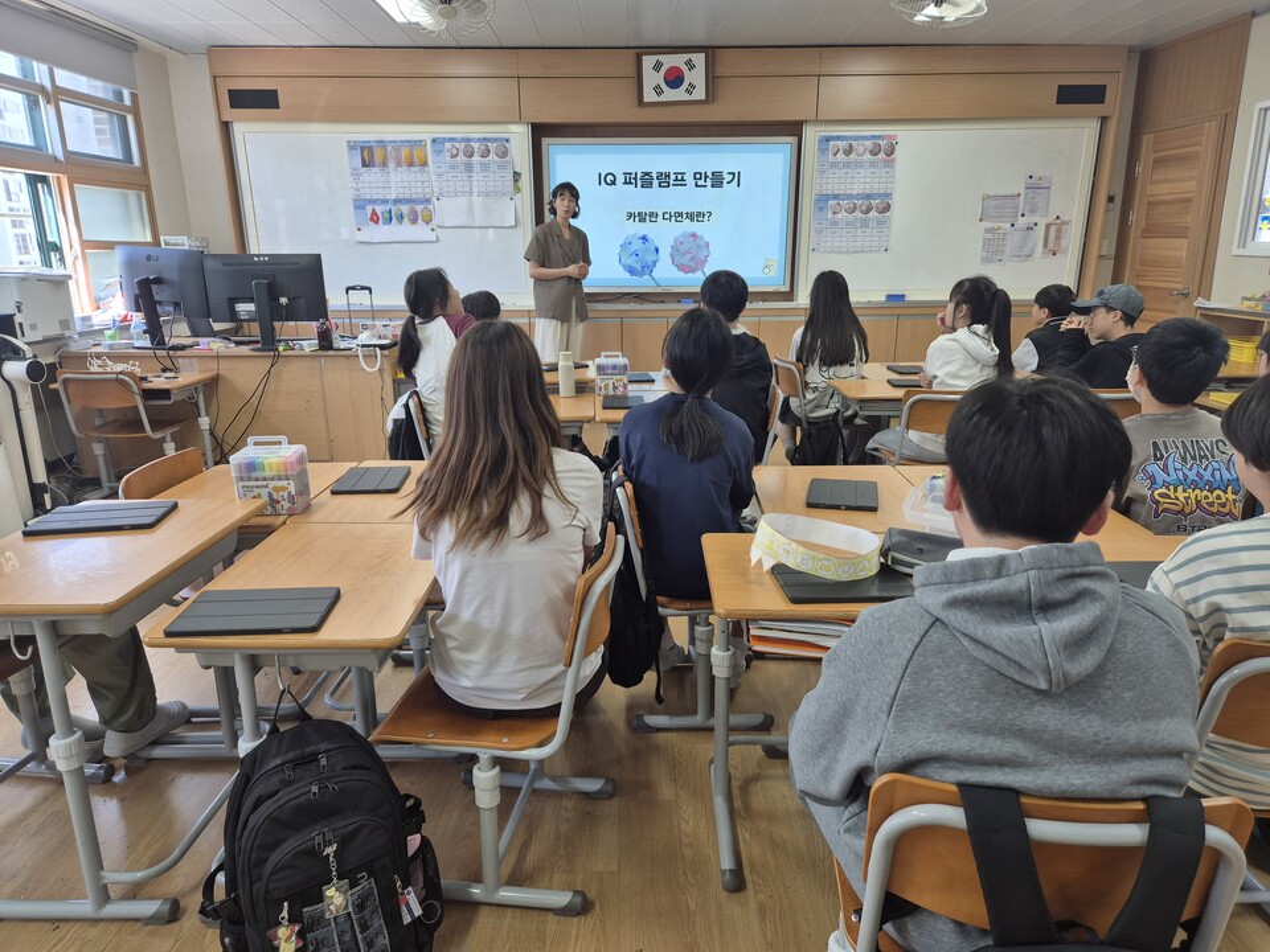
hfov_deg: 73.9
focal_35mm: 23
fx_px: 844
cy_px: 476
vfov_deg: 58.9
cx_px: 635
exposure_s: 1/120
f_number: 1.8
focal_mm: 5.4
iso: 64
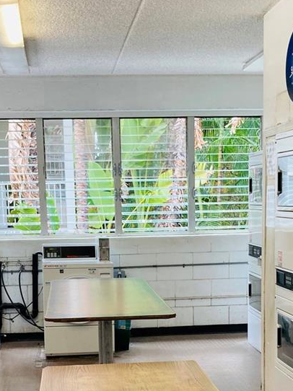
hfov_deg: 23.6
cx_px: 138
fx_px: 700
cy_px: 314
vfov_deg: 30.4
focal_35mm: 62
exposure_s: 1/110
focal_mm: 3.99
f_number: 1.8
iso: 64
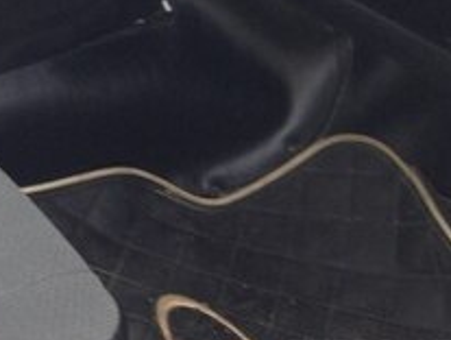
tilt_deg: -27.0
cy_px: -147
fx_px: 1370
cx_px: -255
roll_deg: +0.3
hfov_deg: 16.7
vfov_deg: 13.4
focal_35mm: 105
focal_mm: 4.12
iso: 50
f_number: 2.4
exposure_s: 1/30
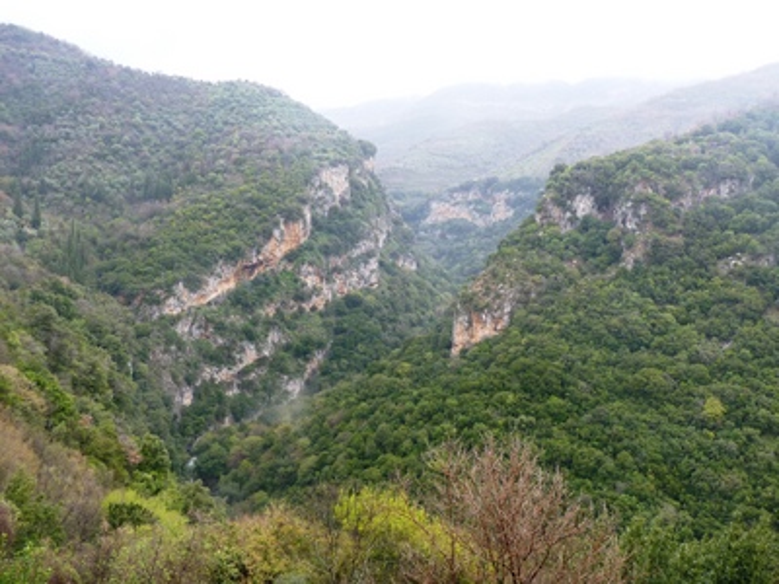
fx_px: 765
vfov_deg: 41.8
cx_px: 390
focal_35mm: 34
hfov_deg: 54.0
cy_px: 292
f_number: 3
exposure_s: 1/60
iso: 80
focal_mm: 6.2
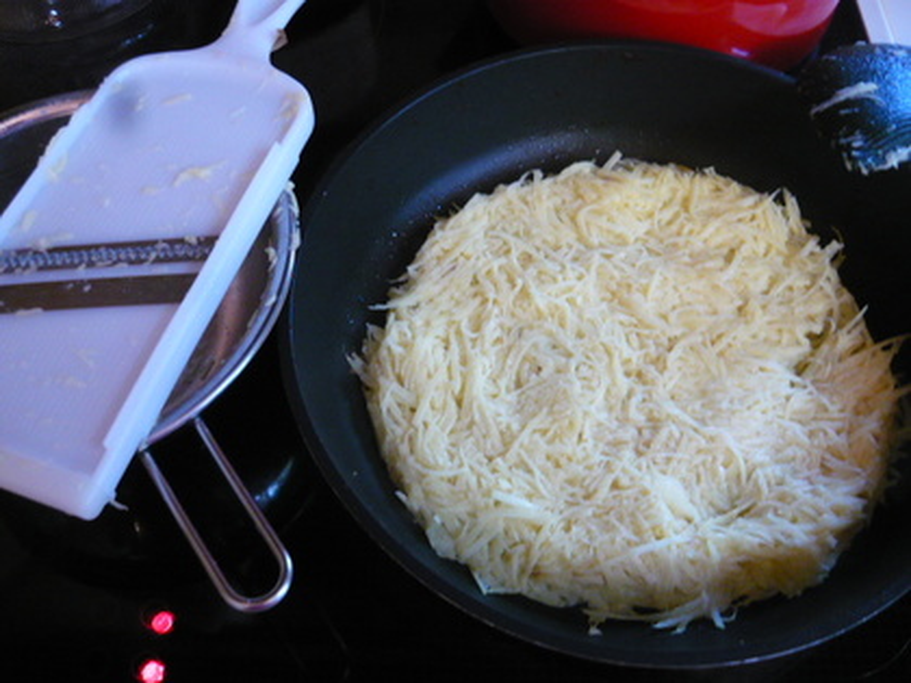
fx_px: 868
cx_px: 456
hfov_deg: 55.4
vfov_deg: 42.9
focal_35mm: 33
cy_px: 342
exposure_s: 1/10
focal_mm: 5.5
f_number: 2.8
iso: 400
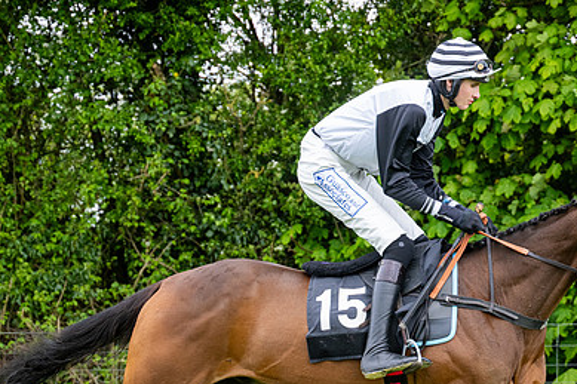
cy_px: 315
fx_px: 3012
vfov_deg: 7.3
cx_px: 332
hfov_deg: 10.9
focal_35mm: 188
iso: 800
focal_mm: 98
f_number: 4
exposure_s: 1/1250
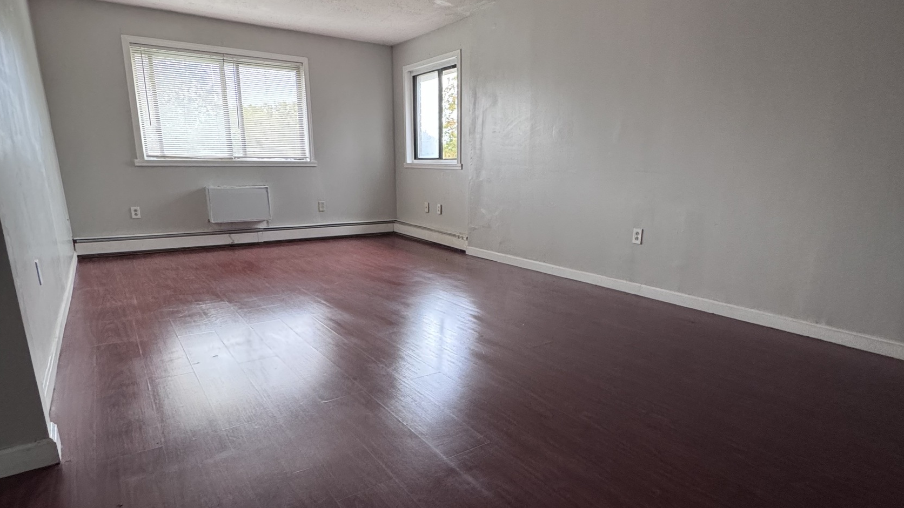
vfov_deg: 53.4
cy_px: 290
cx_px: 459
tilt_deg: -14.2
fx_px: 503
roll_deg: +0.0
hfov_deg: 83.8
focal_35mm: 21
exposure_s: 1/67
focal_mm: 2.22
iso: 320
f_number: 2.2
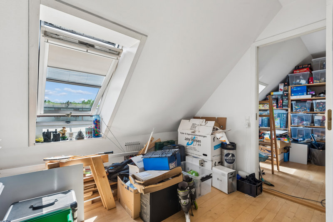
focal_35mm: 17
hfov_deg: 93.3
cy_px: 111
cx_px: 166
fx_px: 157
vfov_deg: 70.4
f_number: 10
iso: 200
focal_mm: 17
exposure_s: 1/13
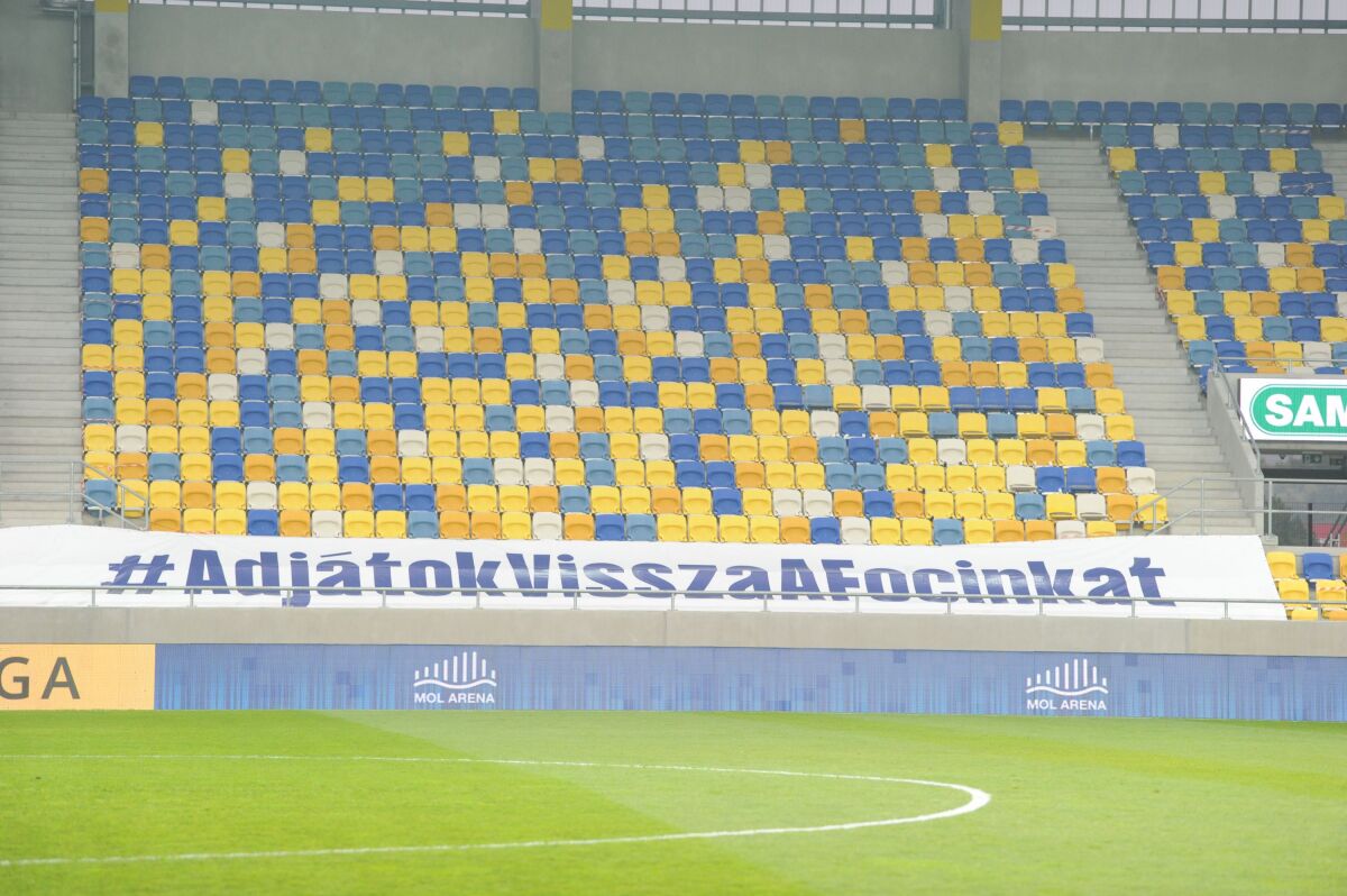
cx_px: 674
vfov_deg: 10.5
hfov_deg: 15.8
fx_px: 4860
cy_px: 448
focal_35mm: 130
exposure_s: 1/800
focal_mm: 130
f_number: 3.5
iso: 2000
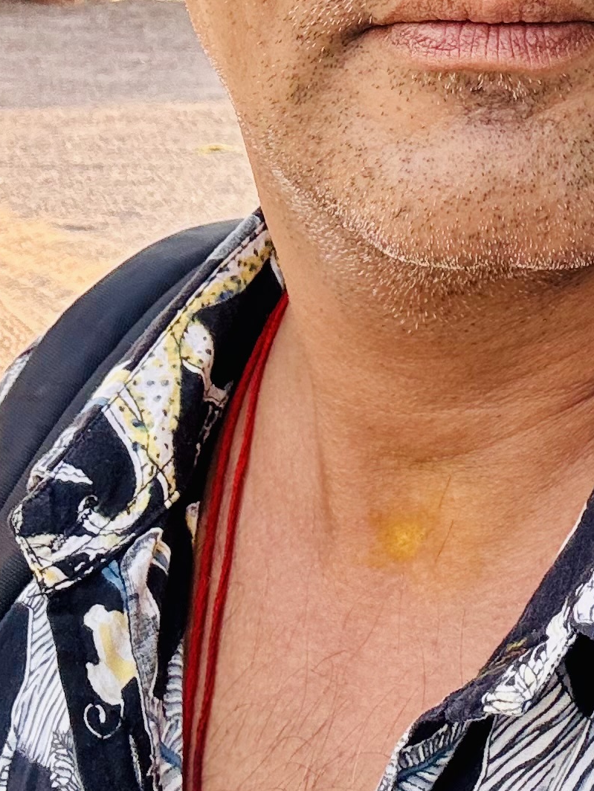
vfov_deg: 21.4
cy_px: -79
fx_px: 1990
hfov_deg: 16.7
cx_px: 565
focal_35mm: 87
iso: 40
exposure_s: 1/153
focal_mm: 2.69
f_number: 1.9
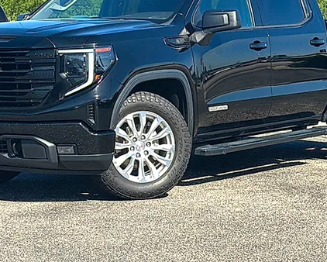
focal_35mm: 102
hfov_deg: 18.8
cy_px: 67
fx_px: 988
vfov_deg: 15.0
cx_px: 162
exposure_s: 1/3077
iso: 64
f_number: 1.78
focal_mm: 6.86
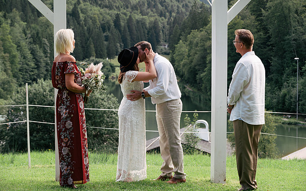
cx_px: 153
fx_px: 767
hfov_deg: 22.6
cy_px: 96
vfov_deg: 14.2
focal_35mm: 92
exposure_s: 1/250
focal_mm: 90
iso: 500
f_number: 7.1
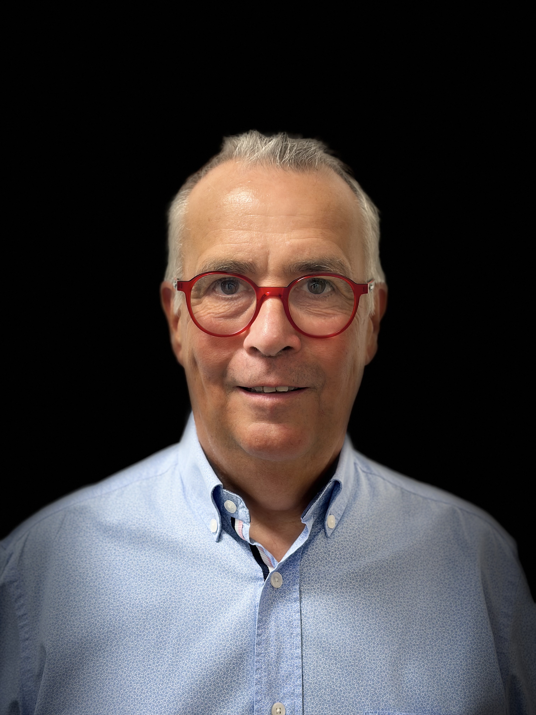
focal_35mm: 52
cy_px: 358
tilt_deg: -0.2
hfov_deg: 28.0
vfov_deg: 36.8
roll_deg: +0.5
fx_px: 1074
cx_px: 268
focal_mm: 5.96
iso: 40
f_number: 1.6
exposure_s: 1/50
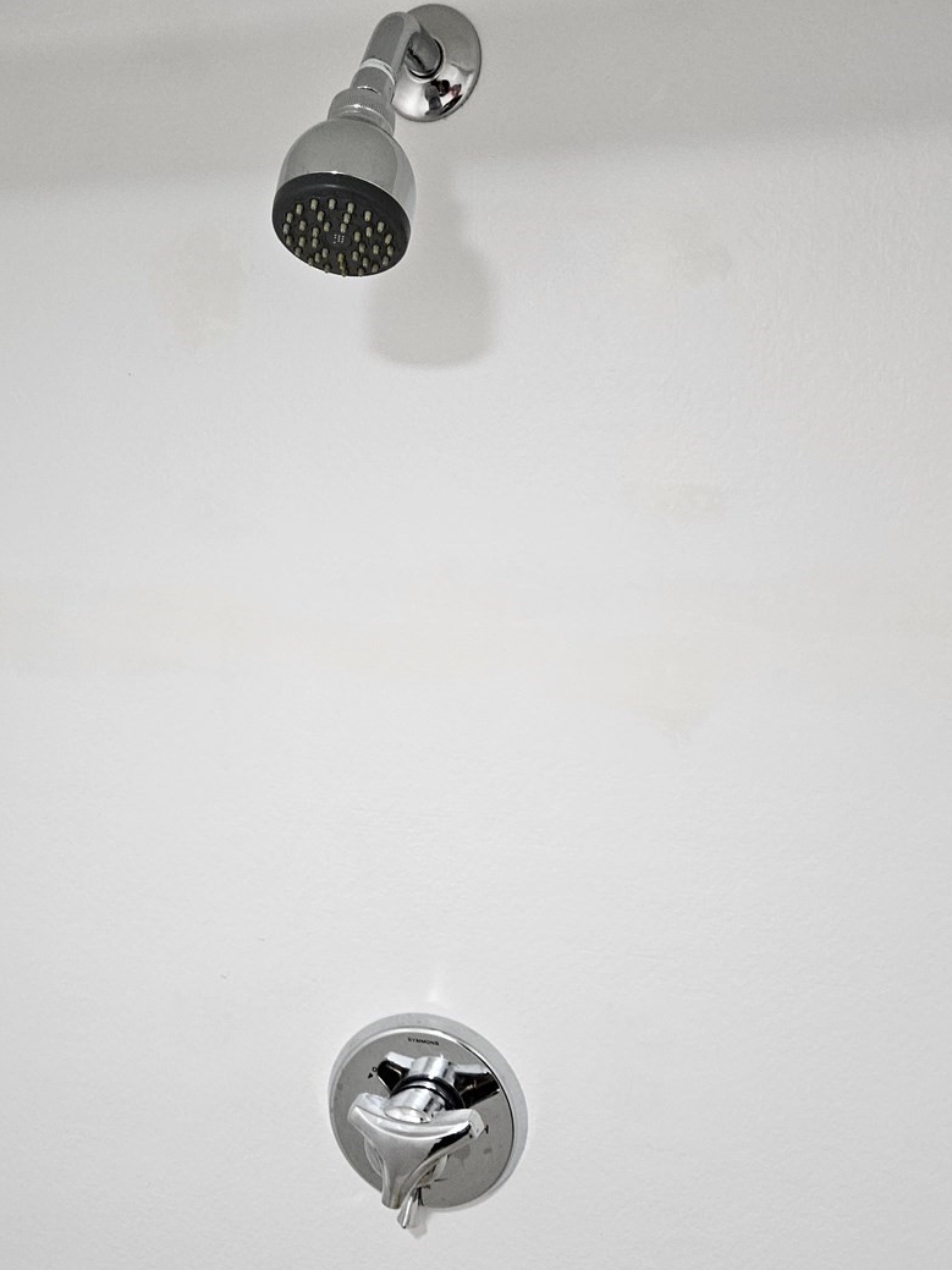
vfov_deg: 53.6
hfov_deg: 41.6
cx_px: 390
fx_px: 1247
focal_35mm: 34
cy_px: 759
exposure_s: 1/120
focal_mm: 5.4
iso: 160
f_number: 1.8
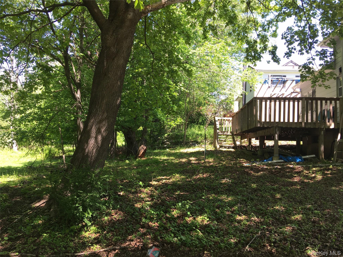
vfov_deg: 48.2
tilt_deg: +3.8
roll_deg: -1.4
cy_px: 128
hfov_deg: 61.7
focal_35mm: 29
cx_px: 172
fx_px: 287
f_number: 2.2
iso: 25
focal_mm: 4.15
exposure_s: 1/134
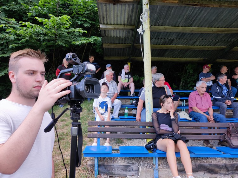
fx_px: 172
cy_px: 89
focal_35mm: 25
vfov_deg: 54.8
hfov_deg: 69.4
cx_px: 119
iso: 88
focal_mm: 4.7
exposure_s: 1/100
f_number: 1.79
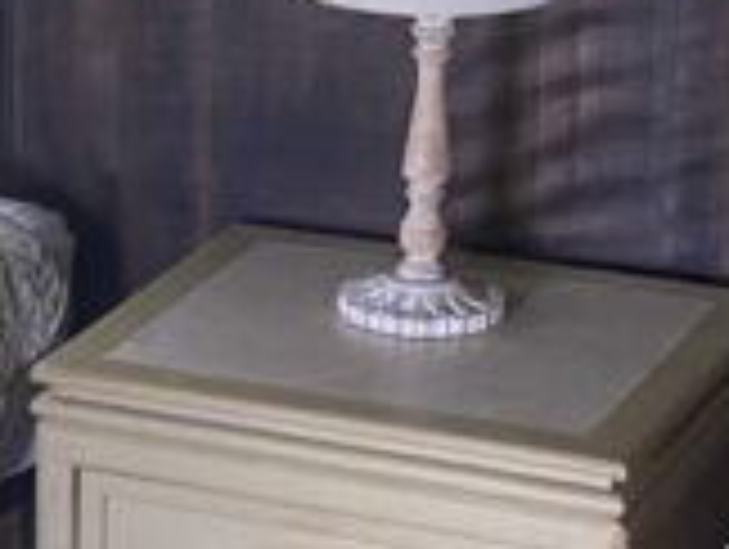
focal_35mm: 164
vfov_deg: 9.0
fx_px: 3459
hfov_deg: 11.3
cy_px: 513
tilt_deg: -21.1
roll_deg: +3.6
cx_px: -508
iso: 125
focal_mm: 4.25
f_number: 1.8
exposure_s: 1/92
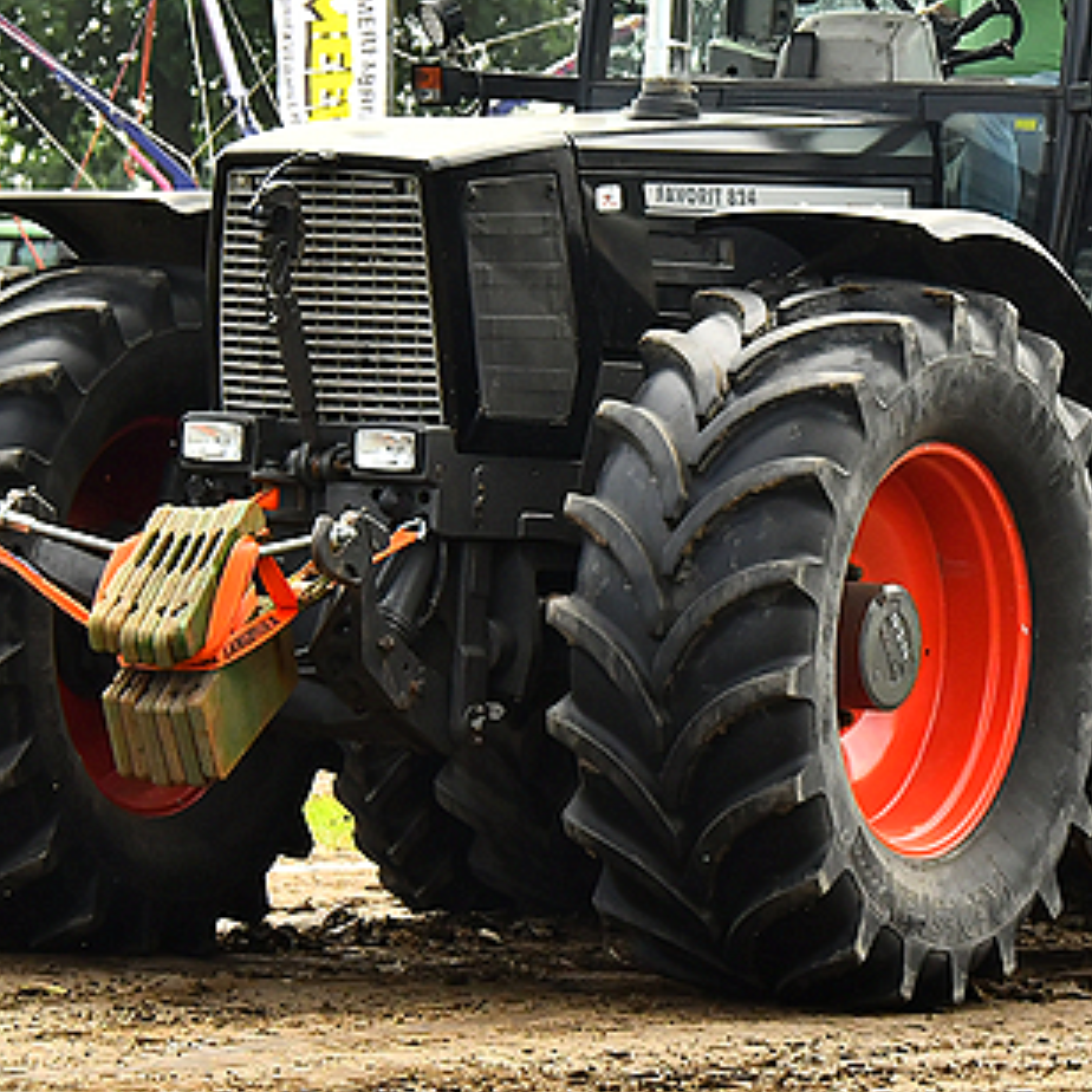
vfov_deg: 5.0
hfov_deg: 5.0
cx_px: 865
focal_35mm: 347
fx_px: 12388
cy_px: 317
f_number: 9
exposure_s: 1/800
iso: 500
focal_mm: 105
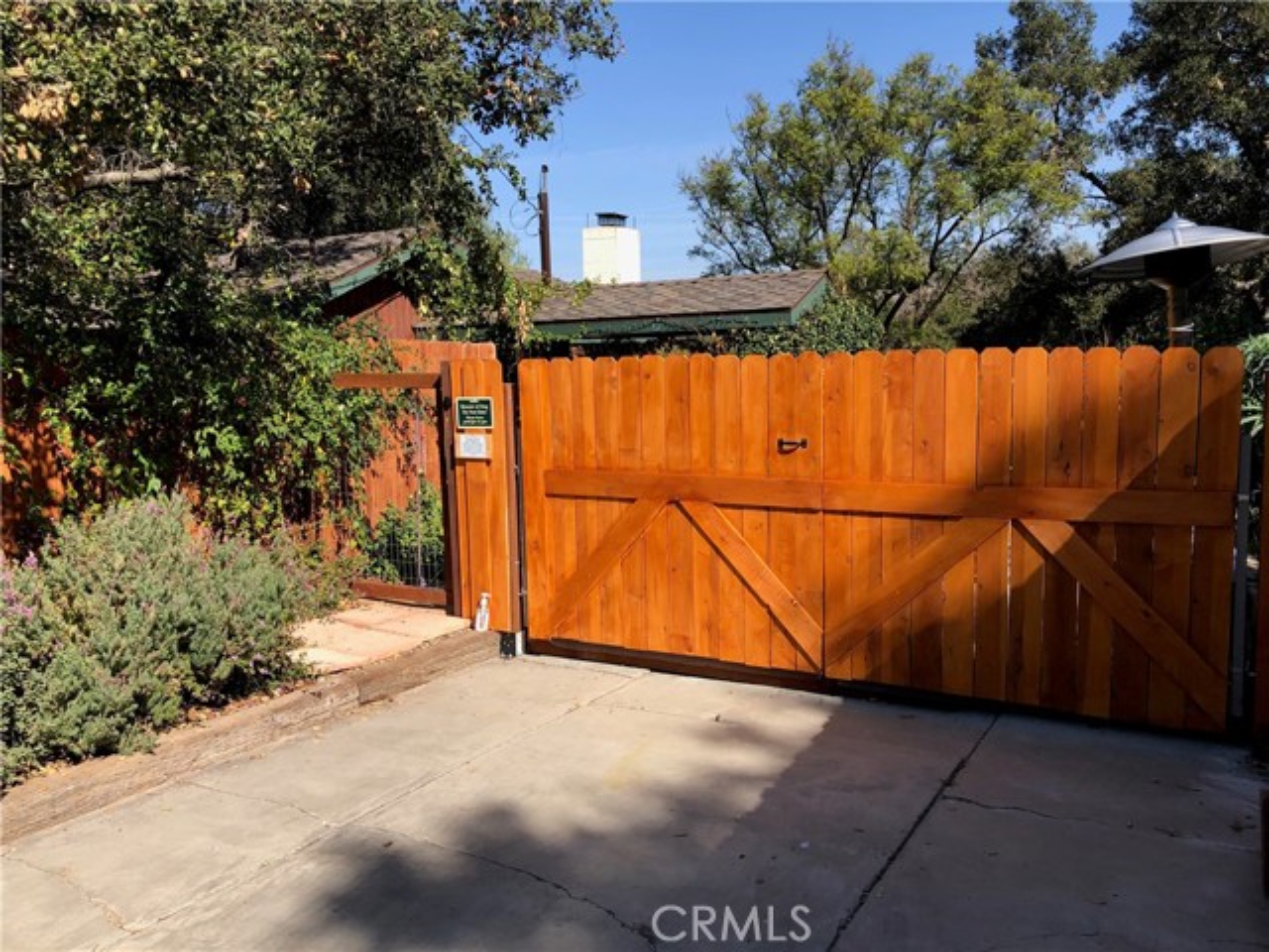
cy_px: 476
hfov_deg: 63.4
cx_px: 634
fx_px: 1026
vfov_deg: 49.7
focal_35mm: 28
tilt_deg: -7.8
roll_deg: +2.7
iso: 20
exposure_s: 1/1215
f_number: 1.8
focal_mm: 4
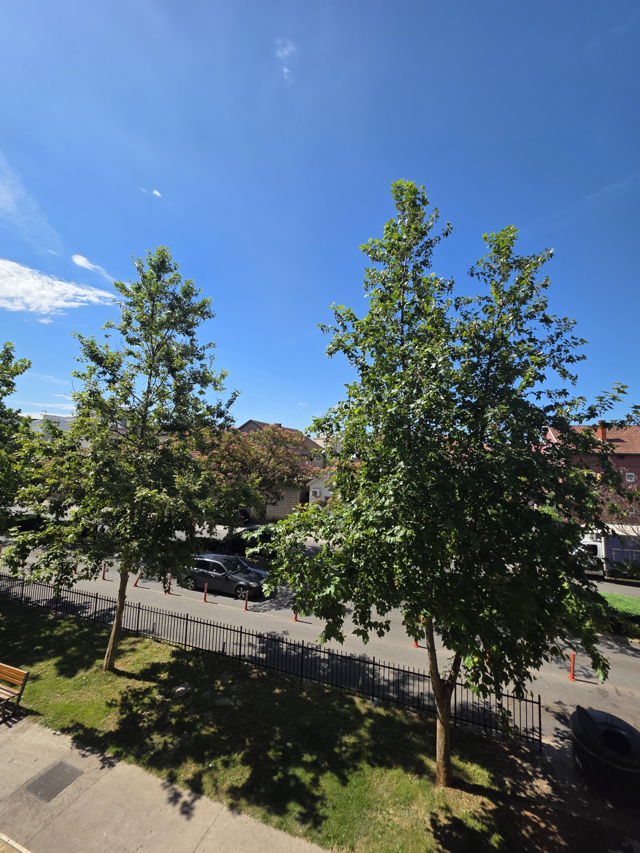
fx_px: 320
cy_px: 426
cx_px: 320
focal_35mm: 13
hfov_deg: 89.9
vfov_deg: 106.2
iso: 40
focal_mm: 2.2
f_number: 1.9
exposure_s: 1/1718
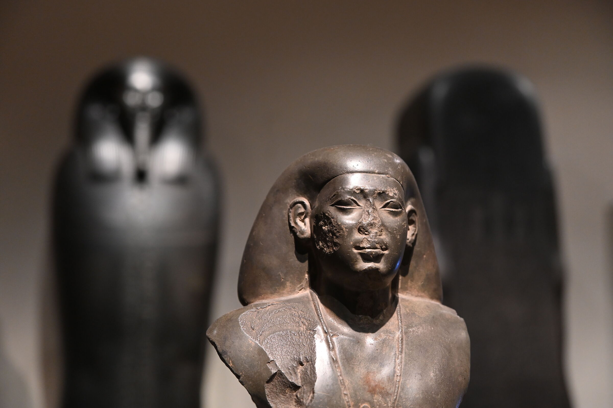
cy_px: 204
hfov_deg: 33.4
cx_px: 306
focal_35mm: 60
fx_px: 1021
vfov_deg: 22.6
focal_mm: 60
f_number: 3.2
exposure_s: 1/60
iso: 3200
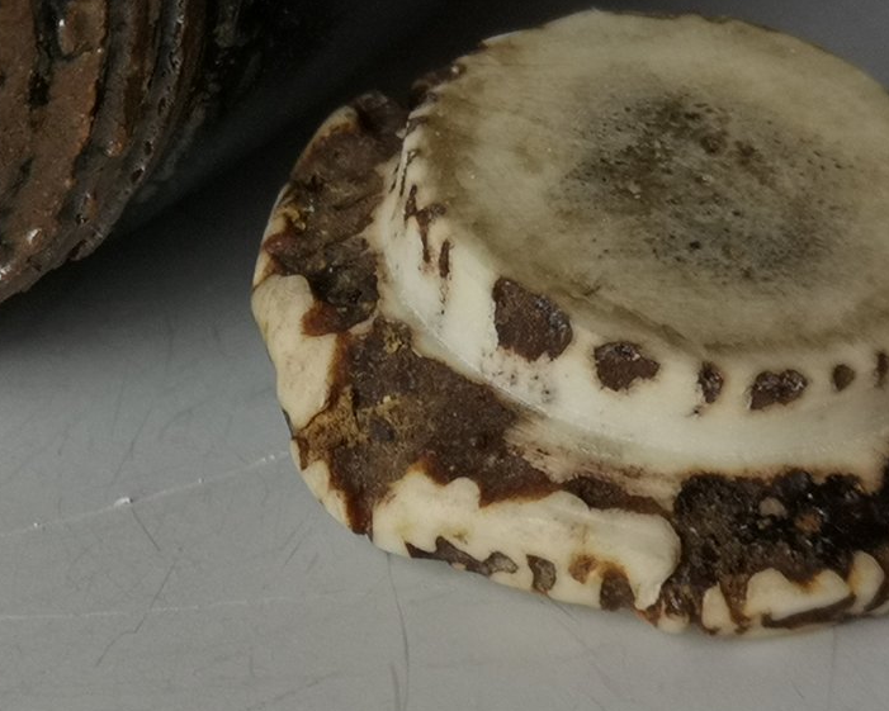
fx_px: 3447
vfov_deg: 11.6
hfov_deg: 14.6
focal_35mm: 131
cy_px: -44
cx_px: 245
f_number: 1.8
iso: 80
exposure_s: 1/60
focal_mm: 3.95
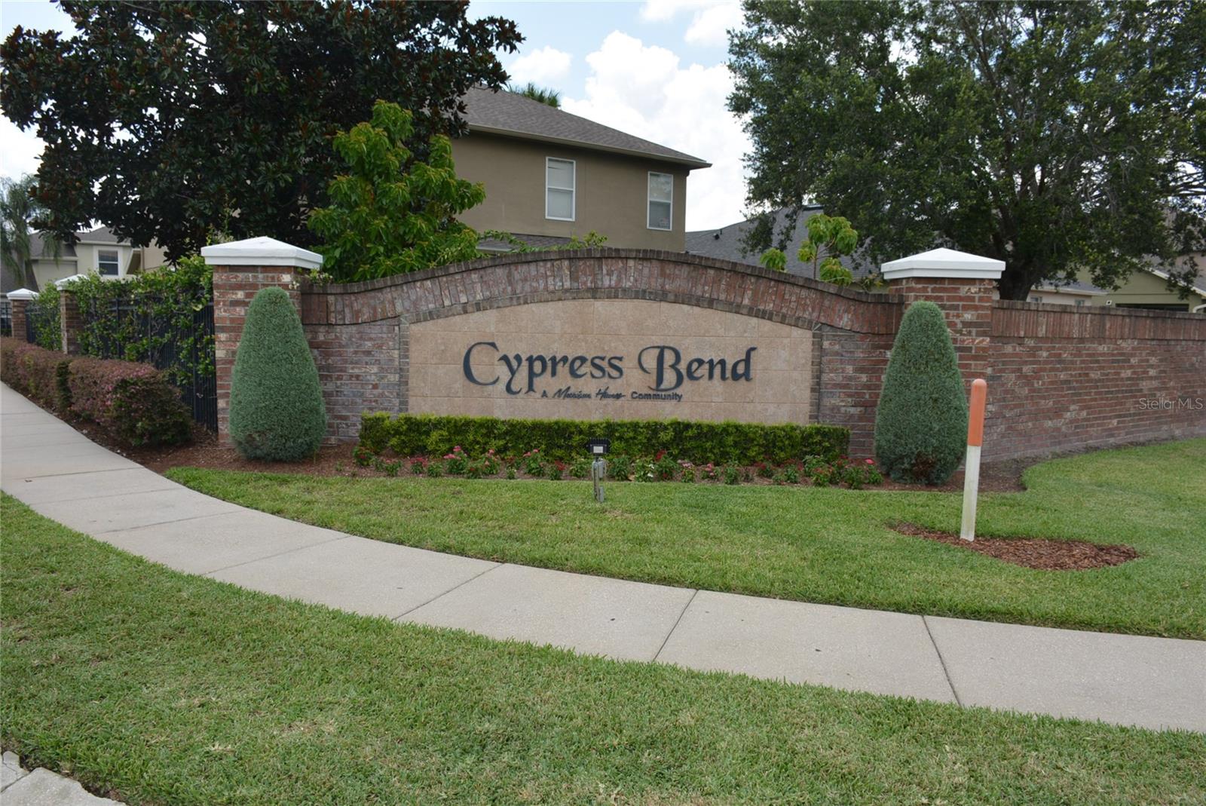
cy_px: 403
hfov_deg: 67.3
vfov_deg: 48.0
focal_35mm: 27
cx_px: 603
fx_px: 905
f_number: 8
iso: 160
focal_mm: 18
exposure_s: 1/250
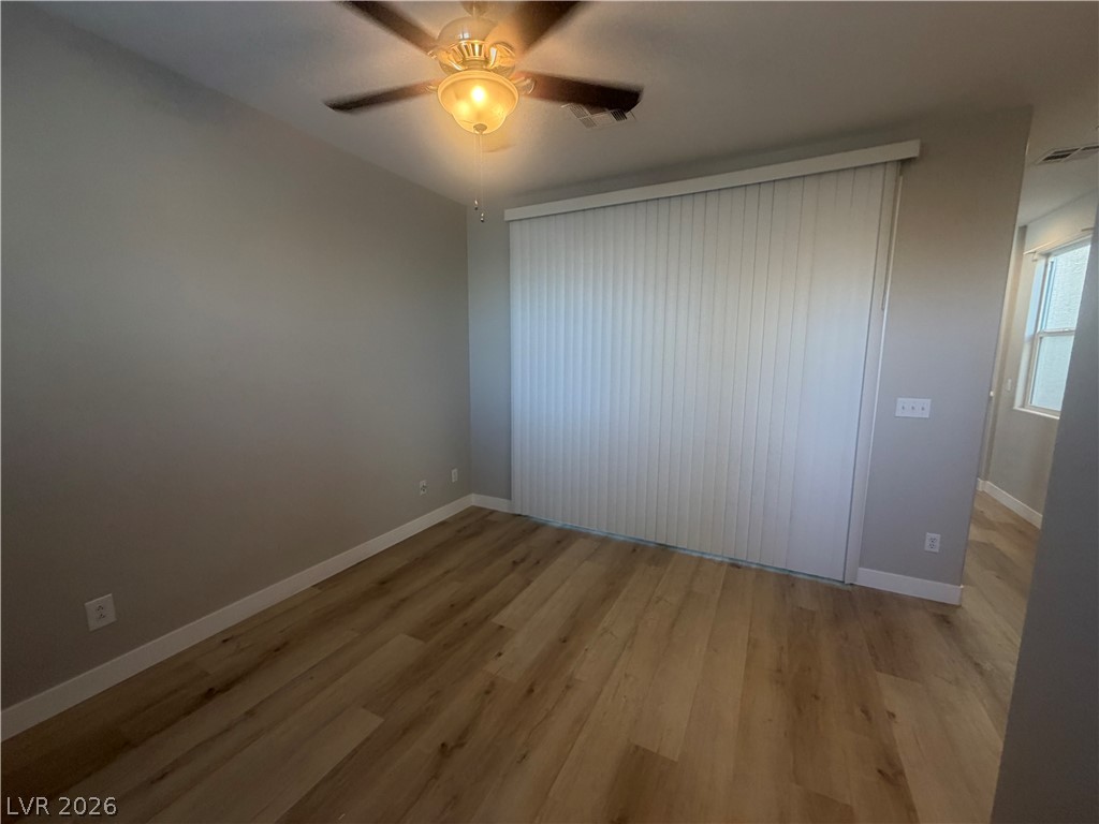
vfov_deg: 85.7
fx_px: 444
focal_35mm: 14
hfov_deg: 102.1
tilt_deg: -7.6
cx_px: 550
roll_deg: +0.0
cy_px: 412
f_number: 2.2
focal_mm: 2.22
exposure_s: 1/60
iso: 250
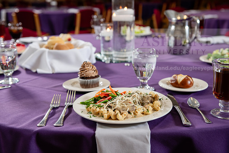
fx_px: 318
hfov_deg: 39.6
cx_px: 114
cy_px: 76
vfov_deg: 27.0
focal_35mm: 50
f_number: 4
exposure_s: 1/200
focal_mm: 50
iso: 400
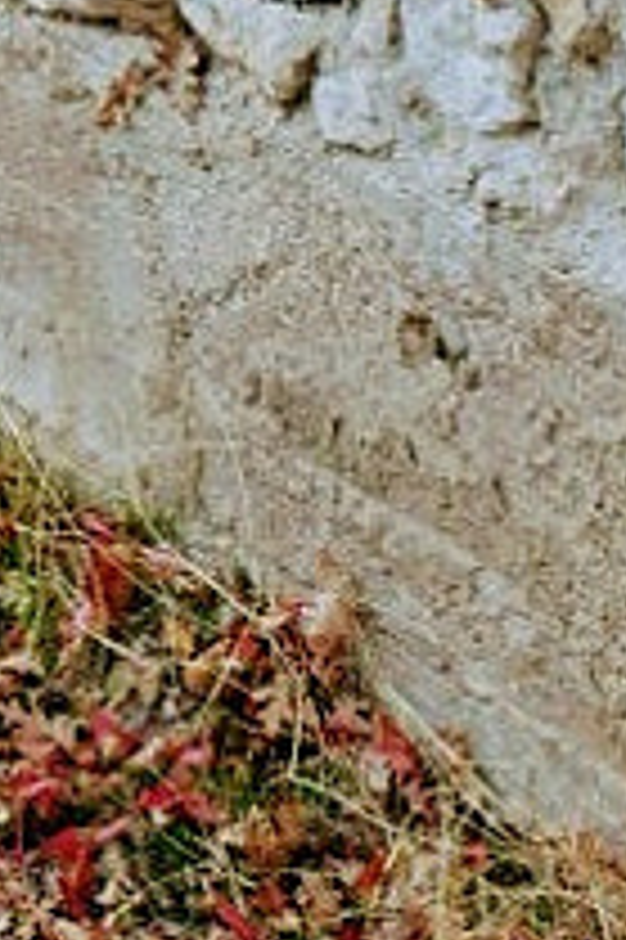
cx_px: -912
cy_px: -495
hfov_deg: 6.3
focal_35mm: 207
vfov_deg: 9.6
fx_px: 5408
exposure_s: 1/125
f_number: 6.3
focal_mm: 18
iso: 400
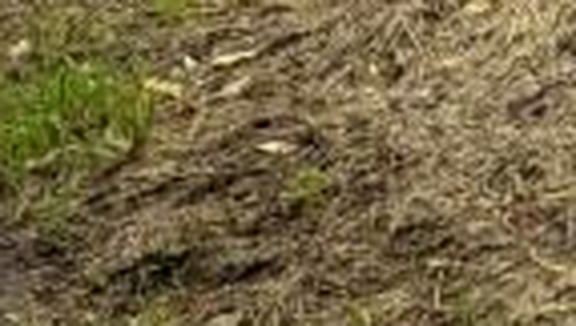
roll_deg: -0.4
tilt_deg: -11.6
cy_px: -459
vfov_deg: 9.8
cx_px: 1635
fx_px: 1668
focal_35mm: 109
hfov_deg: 12.0
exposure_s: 1/99
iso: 125
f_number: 2.2
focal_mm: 2.22
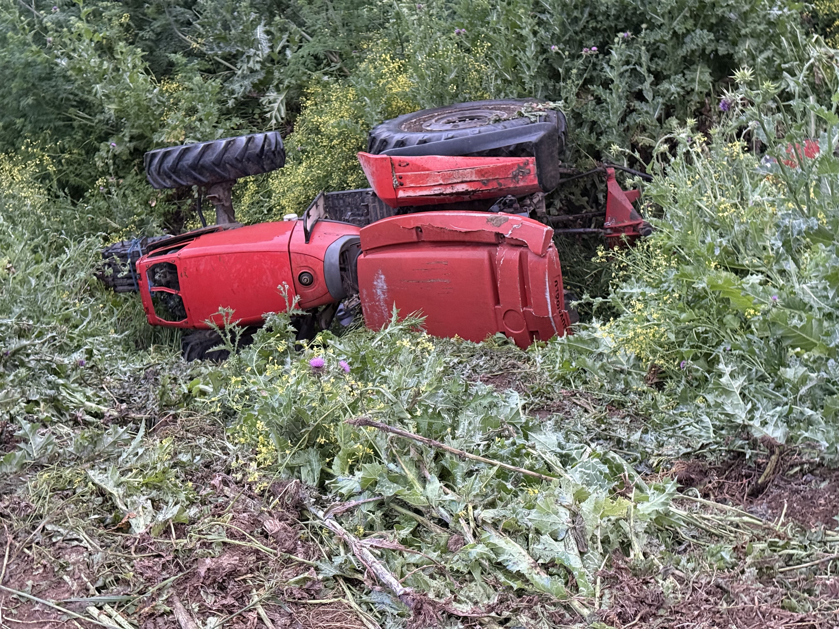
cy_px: 314
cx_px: 420
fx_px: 1163
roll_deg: +9.7
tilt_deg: -29.8
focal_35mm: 48
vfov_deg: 30.3
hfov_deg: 39.7
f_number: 1.78
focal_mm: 6.76
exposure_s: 1/27
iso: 640
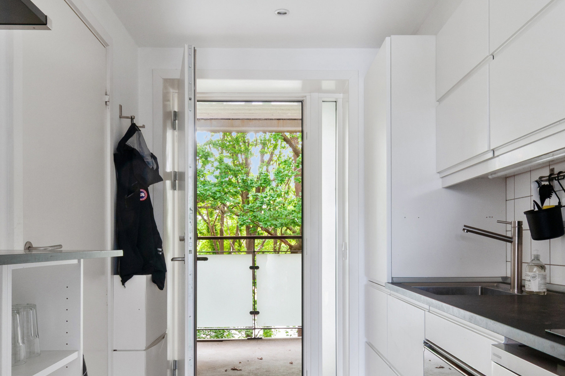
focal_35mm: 30
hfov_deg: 61.9
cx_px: 295
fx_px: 471
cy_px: 224
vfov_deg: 43.4
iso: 200
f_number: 10
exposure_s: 1/1.67
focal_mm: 12
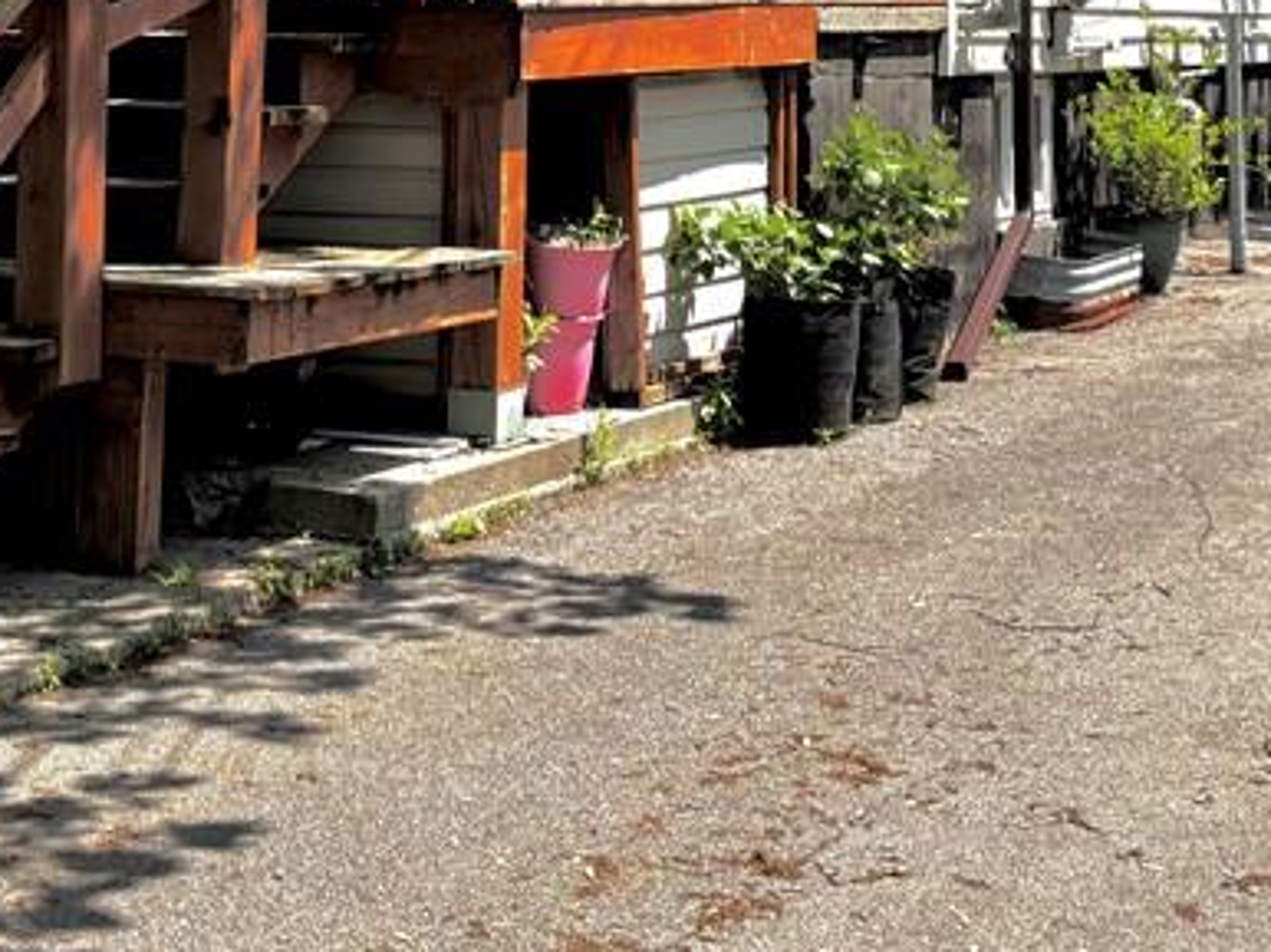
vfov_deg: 19.9
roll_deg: -0.5
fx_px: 2532
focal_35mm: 69
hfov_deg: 28.1
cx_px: 533
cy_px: -204
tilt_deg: +3.9
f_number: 1.6
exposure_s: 1/2151
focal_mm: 5.96
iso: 50
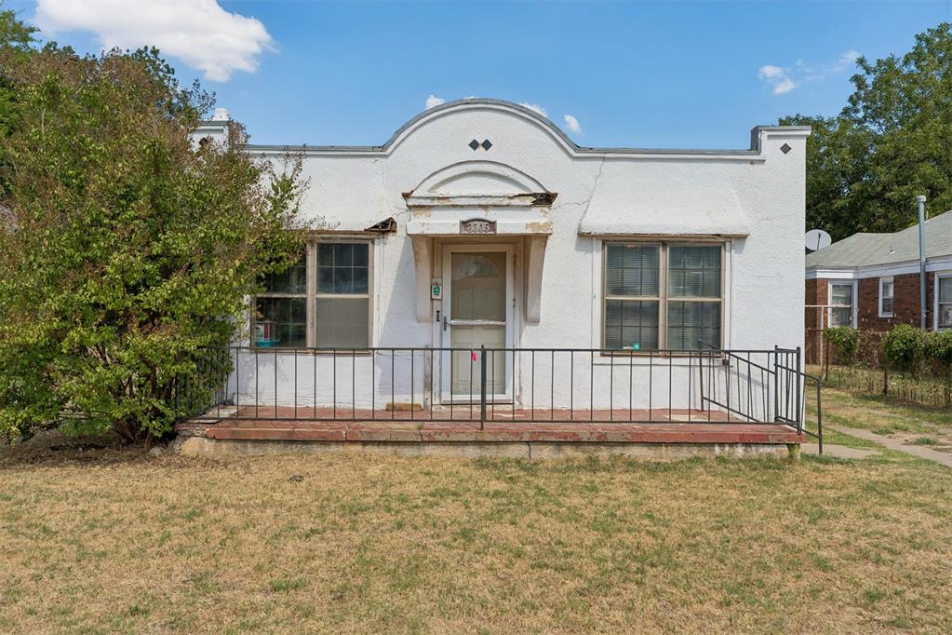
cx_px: 476
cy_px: 318
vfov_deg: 43.6
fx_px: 793
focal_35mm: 30
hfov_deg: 61.9
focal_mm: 30
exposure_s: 1/1000
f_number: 8
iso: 200
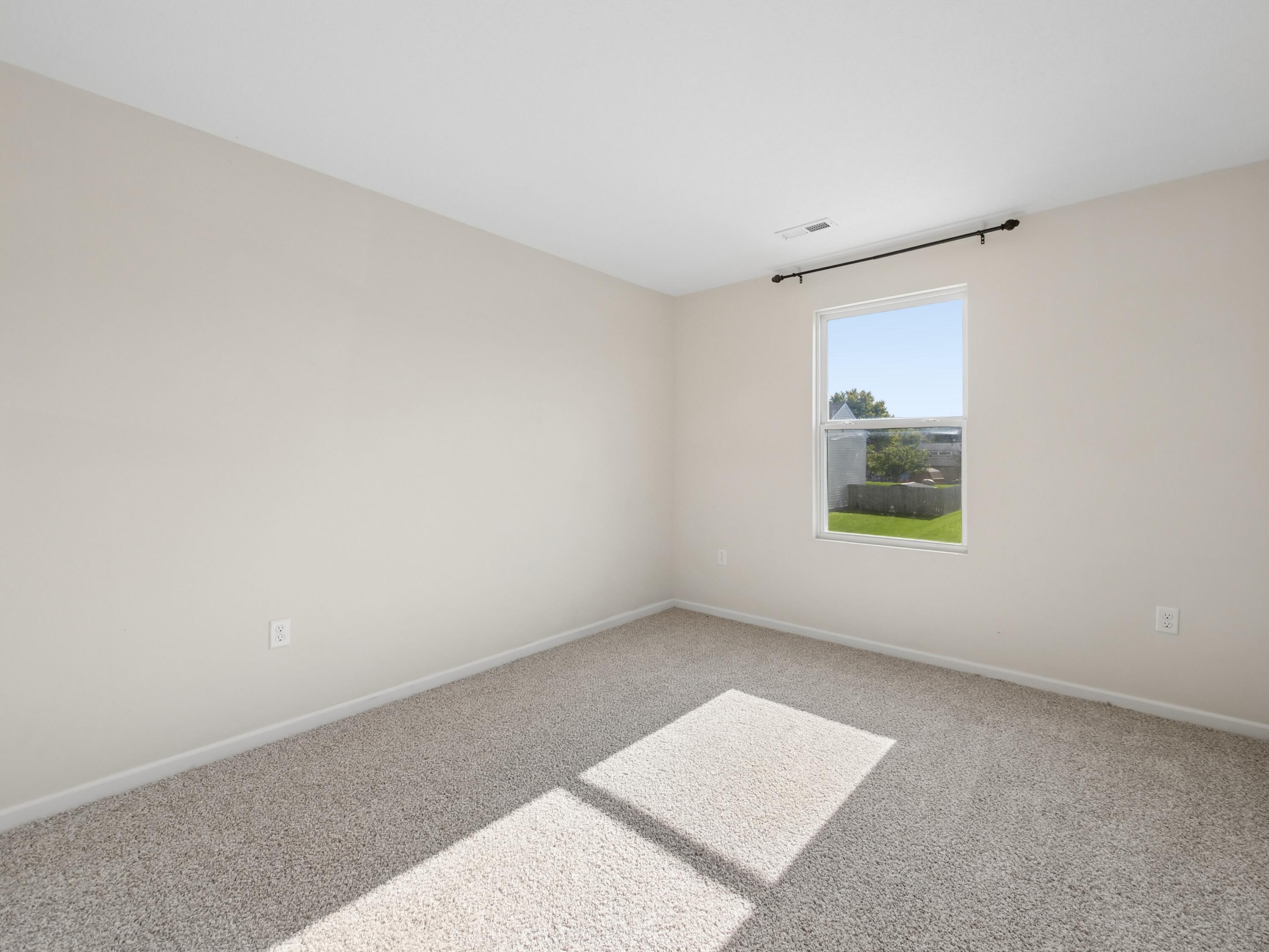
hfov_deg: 102.1
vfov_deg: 85.7
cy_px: 476
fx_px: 513
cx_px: 634
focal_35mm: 14
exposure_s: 1/320
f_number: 7.1
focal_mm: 7
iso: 640
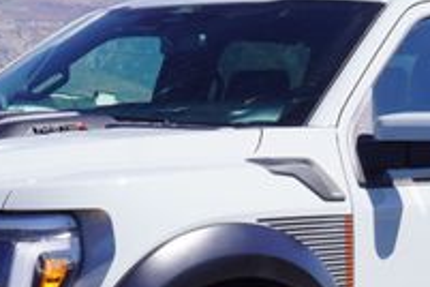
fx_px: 1655
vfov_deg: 9.8
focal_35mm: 139
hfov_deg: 14.8
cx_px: 208
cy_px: 341
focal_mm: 29
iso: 100
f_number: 10
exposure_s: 1/125
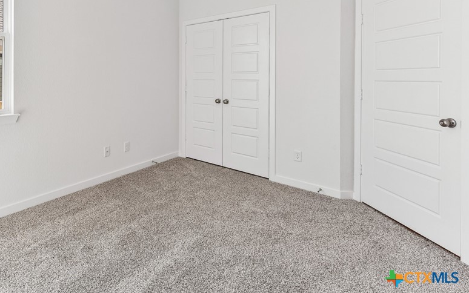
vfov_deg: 57.3
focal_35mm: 20
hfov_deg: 81.2
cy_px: 81
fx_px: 256
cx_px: 144
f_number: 8
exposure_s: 1/40
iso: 100
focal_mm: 14
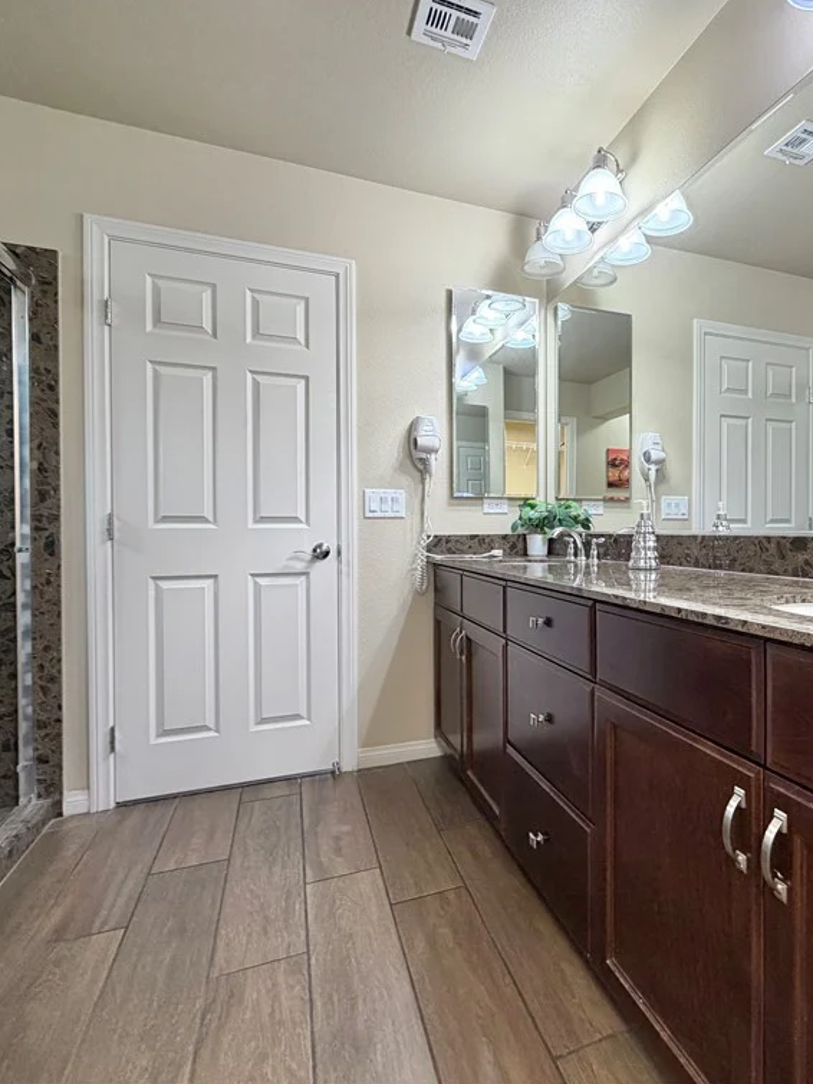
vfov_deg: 84.7
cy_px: 534
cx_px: 552
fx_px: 595
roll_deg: -0.2
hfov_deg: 66.5
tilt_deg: -0.3
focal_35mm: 19
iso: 200
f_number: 2.2
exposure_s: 1/60
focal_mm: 2.22
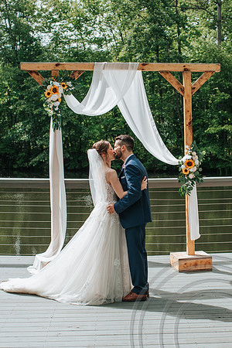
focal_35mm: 68
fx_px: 662
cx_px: 139
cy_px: 194
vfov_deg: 29.4
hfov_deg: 19.9
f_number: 3.5
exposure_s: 1/800
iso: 100
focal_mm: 35
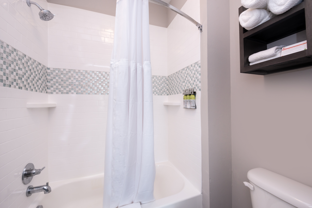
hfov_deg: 104.2
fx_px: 121
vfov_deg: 81.3
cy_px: 104
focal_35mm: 14
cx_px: 156
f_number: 11
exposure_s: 1/20
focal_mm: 14
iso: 640
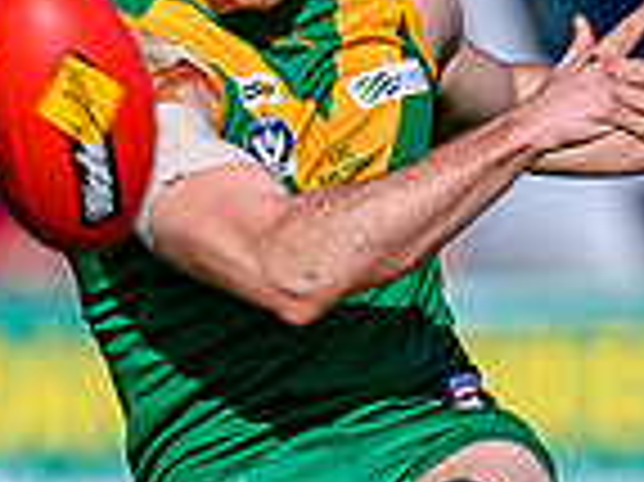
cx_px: -27
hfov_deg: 0.6
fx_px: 63573
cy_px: 632
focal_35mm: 3420
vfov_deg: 0.4
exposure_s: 1/2000
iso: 110
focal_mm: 500
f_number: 4
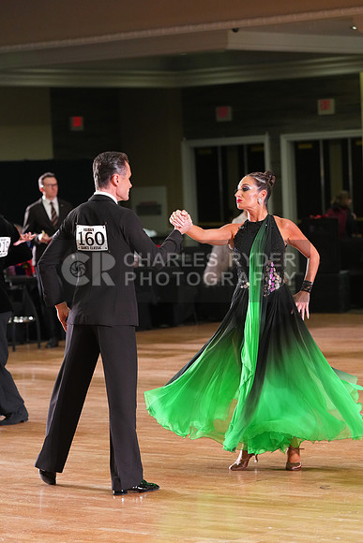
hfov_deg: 10.2
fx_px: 2040
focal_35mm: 135
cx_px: 182
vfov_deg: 15.2
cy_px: 272
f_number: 4.5
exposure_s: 1/200
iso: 4000
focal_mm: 135
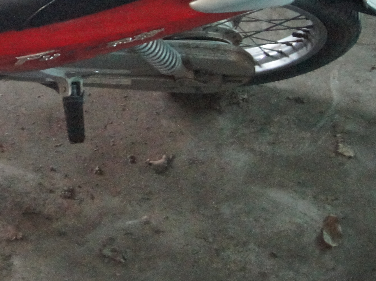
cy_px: -6
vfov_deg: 20.5
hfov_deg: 25.7
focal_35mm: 69
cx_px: -57
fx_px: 749
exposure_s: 1/15
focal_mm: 18
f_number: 5.6
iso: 6400
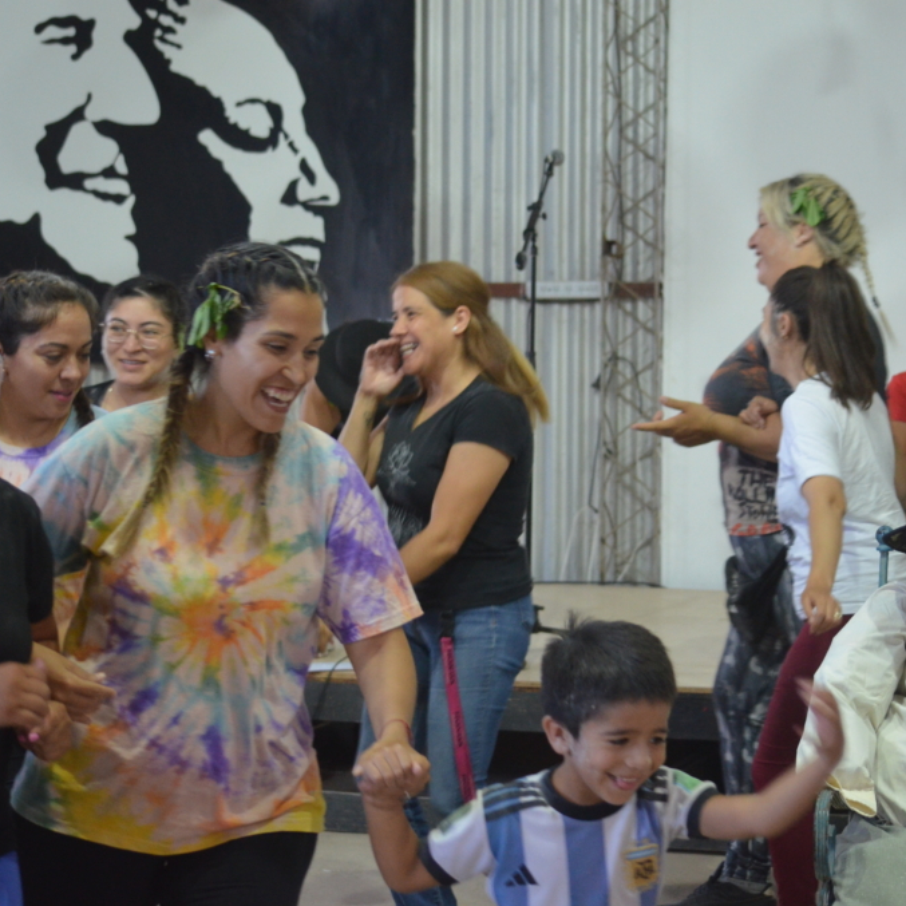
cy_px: 455
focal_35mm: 120
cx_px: 460
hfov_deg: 14.5
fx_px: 3553
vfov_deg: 14.5
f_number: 4.2
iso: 1600
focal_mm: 62
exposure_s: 1/125
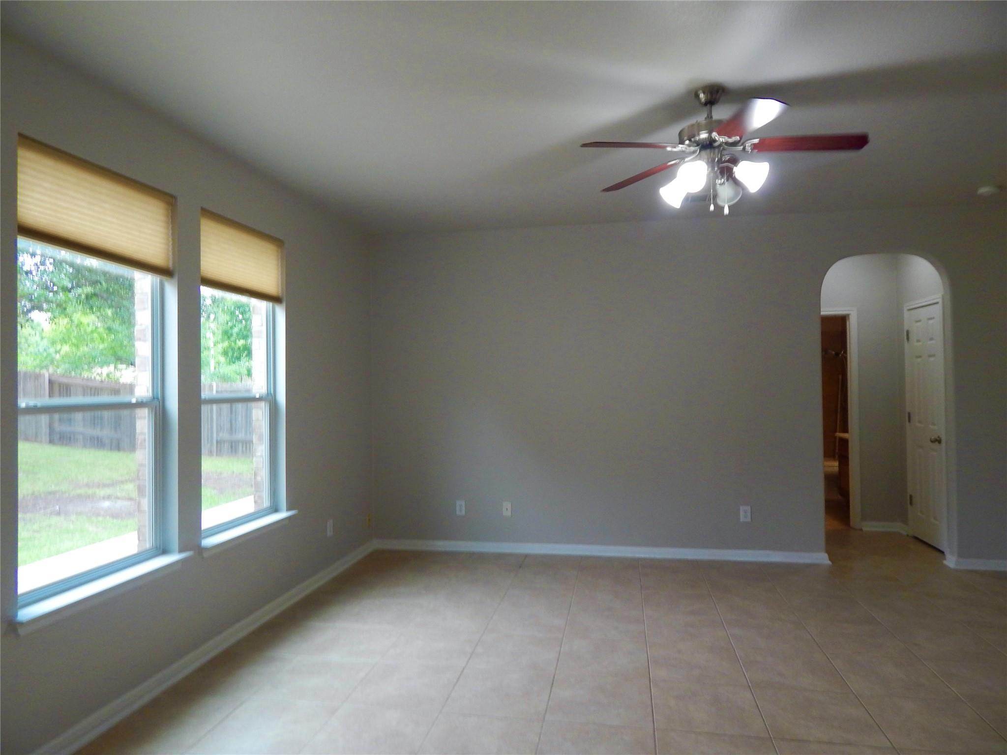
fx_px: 669
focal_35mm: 23
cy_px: 378
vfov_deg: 58.9
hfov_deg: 73.9
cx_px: 504
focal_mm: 4
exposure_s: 1/30
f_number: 3
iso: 180
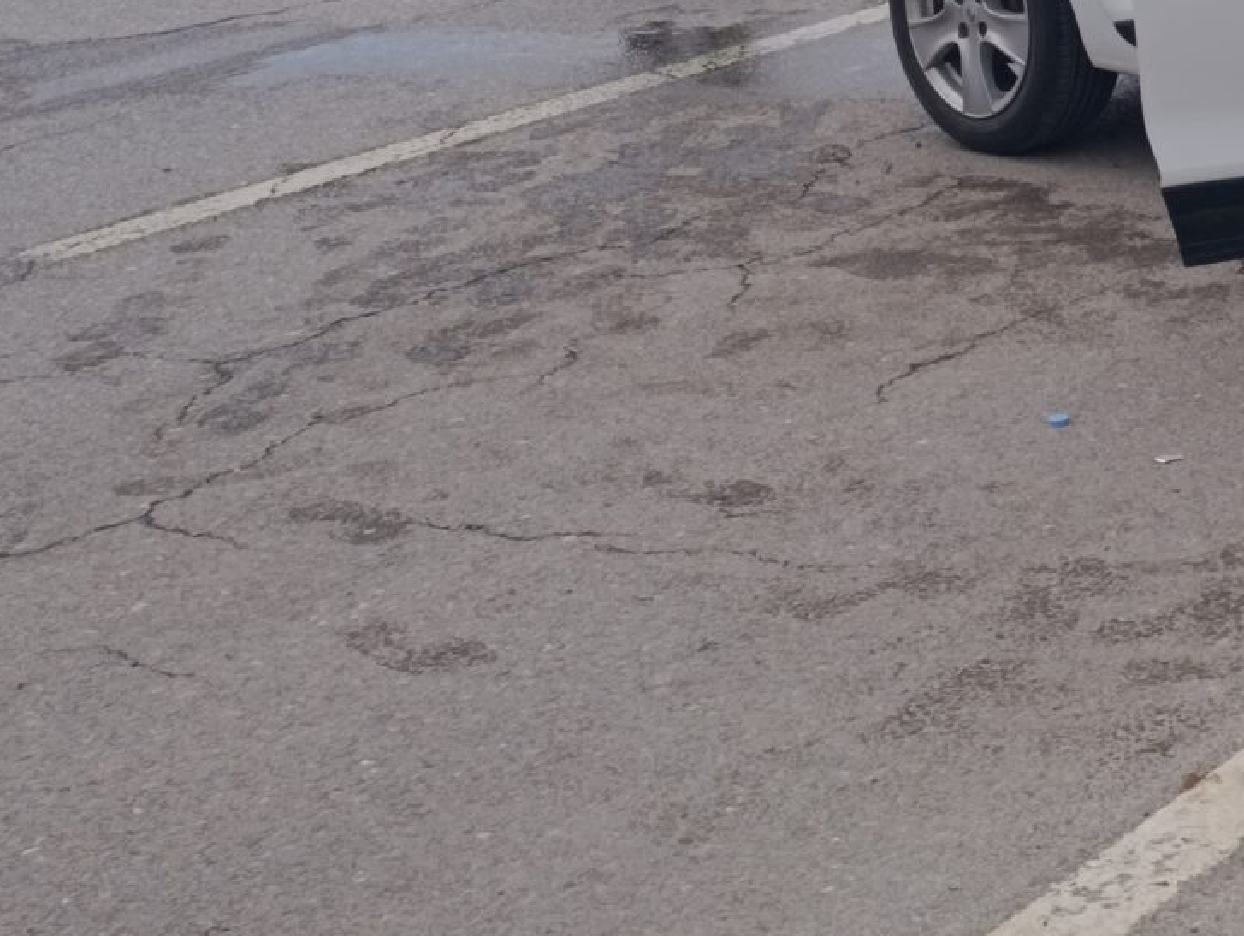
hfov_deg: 20.7
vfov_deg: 16.9
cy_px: -358
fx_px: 2914
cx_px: 1836
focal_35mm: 81
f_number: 1.65
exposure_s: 1/732
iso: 50
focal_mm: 6.11
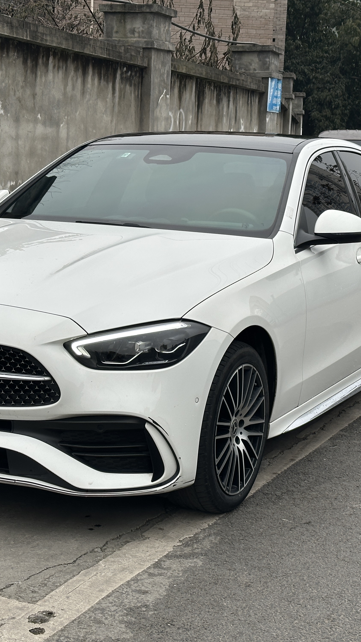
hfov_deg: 17.2
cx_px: 144
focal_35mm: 70
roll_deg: -1.2
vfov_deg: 30.2
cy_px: 321
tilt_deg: -7.2
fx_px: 1191
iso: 64
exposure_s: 1/858
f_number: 1.78
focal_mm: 6.86
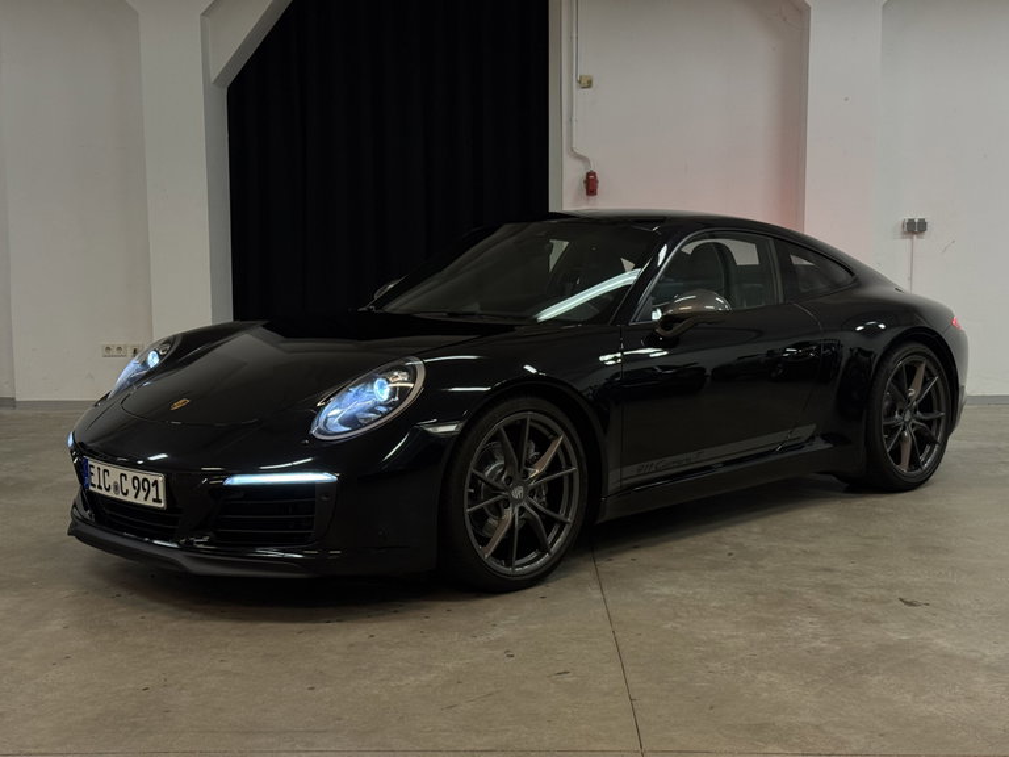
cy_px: 378
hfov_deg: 39.7
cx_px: 504
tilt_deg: -6.4
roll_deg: +0.6
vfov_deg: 30.3
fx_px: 1399
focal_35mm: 48
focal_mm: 6.76
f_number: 1.78
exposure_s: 1/50
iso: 160
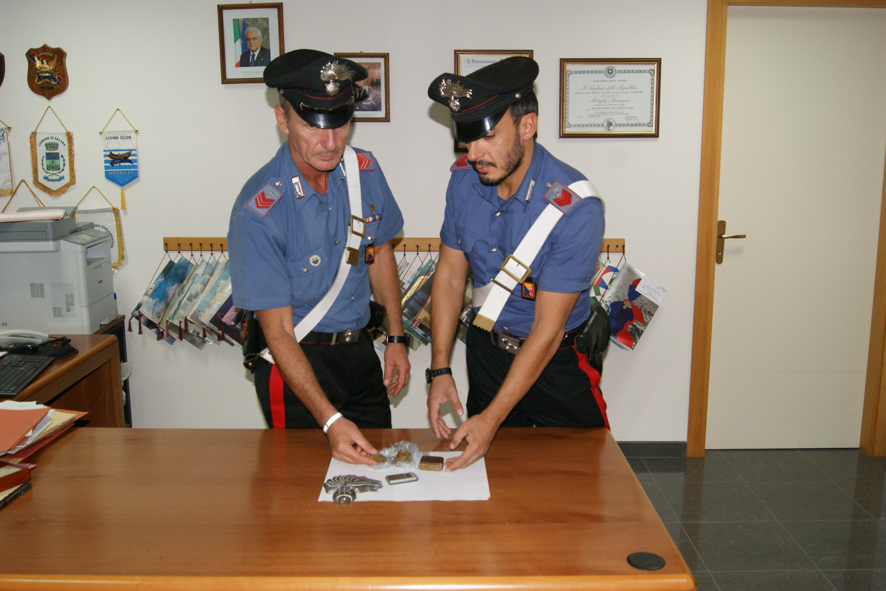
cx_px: 443
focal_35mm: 33
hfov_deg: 57.2
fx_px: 812
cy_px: 296
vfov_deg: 40.0
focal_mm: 22
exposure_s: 1/60
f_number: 5.6
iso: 400
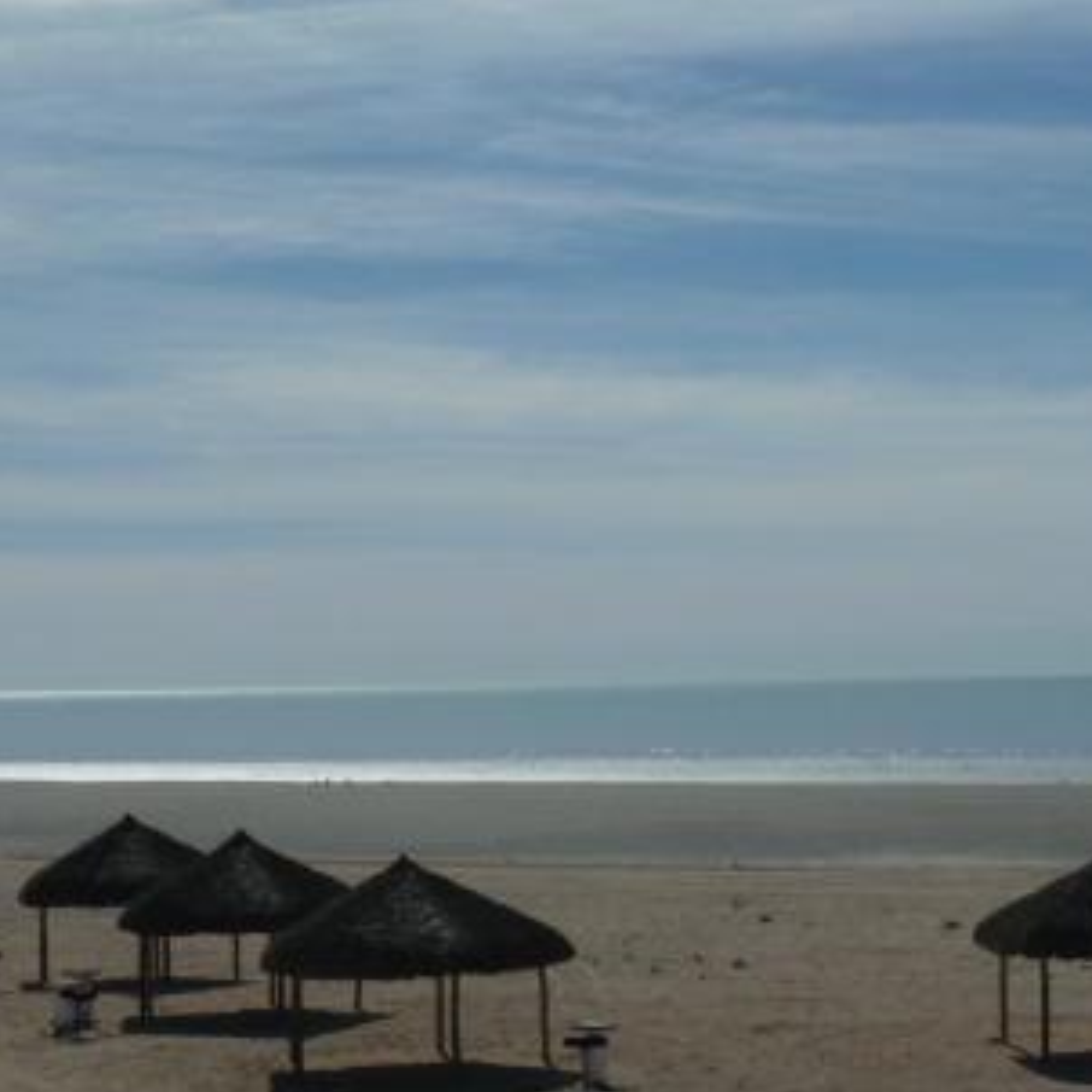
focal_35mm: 90
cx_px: 738
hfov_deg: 19.2
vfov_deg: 19.3
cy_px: 604
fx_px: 3212
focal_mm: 7.9
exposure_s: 1/1000
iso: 80
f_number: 6.3
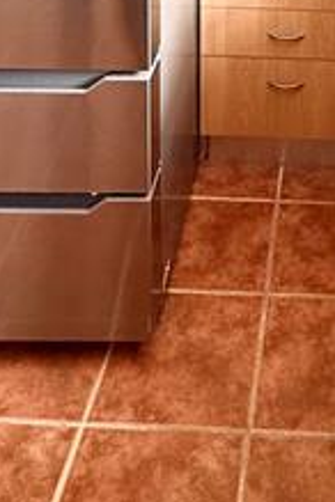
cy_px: -181
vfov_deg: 29.6
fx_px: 712
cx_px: 321
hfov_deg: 25.4
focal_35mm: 51
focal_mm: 2.22
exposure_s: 1/99
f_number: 2.2
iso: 80
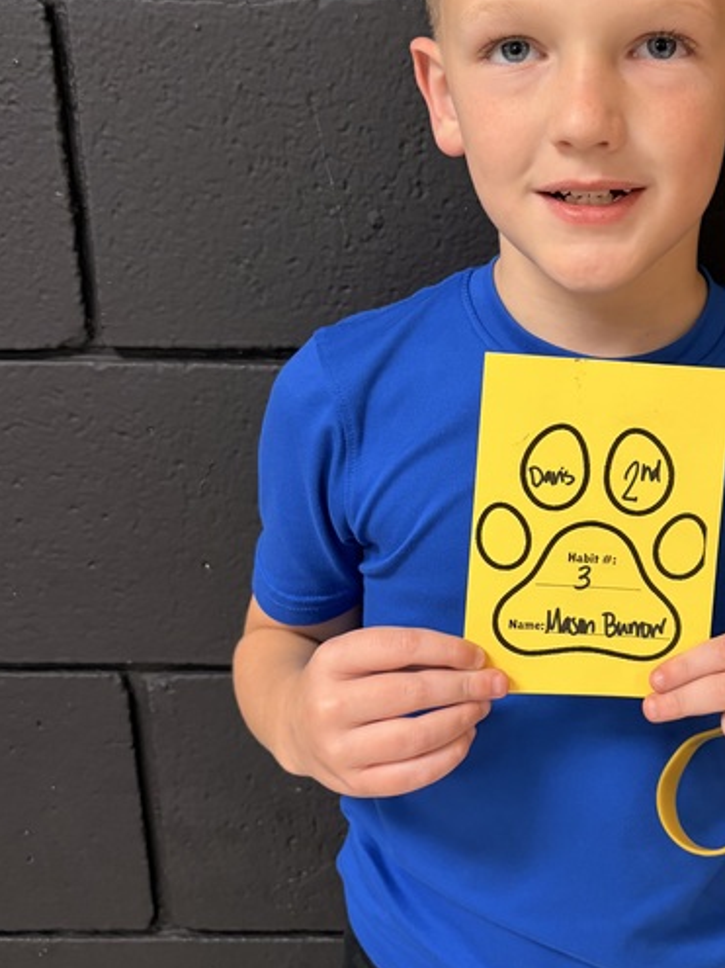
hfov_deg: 33.5
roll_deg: +0.2
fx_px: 1173
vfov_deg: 44.8
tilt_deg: -17.7
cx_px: 563
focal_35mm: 42
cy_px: 444
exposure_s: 1/60
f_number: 1.6
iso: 160
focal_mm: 5.96
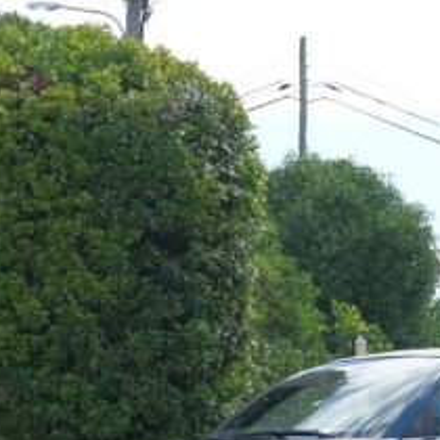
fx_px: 4055
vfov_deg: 6.2
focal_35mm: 282
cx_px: 1039
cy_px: 512
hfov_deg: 6.0
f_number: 9
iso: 200
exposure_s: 1/125
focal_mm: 45
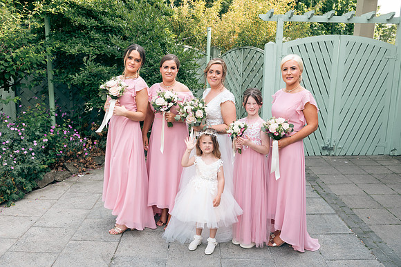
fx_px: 357
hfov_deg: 58.7
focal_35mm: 32
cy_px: 134
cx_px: 200
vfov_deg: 41.1
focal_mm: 32
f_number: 5.6
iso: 100
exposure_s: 1/100
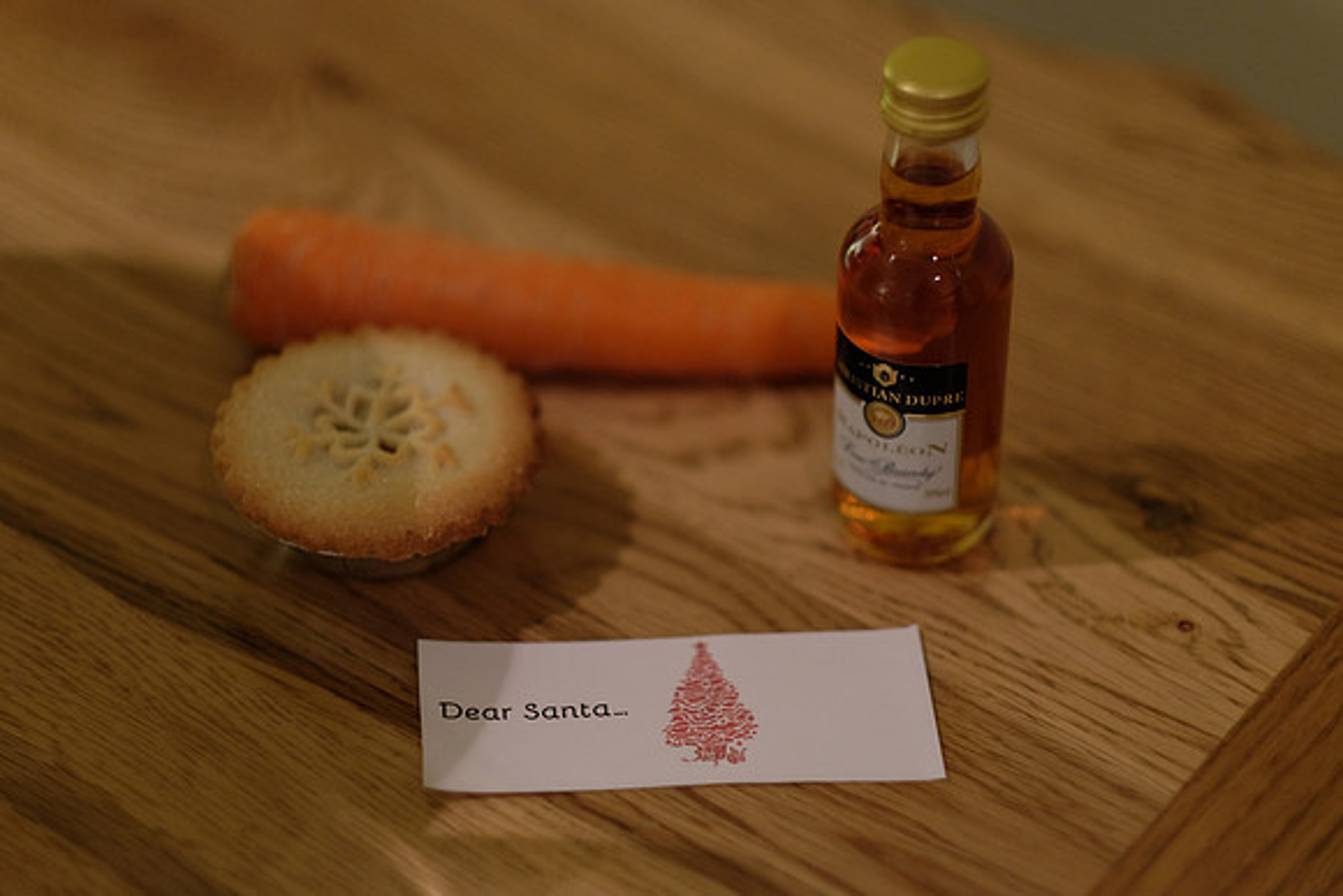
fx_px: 3134
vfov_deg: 16.3
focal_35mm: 84
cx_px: 672
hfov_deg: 24.2
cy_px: 448
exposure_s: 1/26
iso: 800
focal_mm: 56
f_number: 1.2
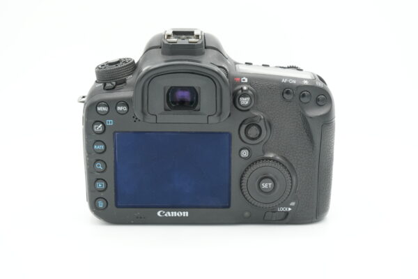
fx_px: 731
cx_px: 209
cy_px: 140
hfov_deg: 31.9
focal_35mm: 63
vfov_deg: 21.6
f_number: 14
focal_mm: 42
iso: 1000
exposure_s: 1/100
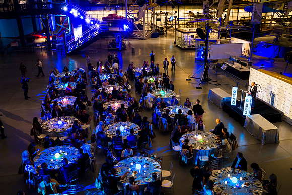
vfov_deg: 41.1
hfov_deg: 58.7
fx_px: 260
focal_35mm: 32
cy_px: 98
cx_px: 146
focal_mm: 32
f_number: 4.5
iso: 1000
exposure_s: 1/50
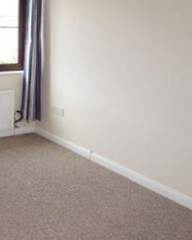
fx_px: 362
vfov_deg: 36.6
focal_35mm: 51
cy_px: 112
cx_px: 23
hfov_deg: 28.6
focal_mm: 10.4
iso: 125
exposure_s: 1/100
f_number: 2.8
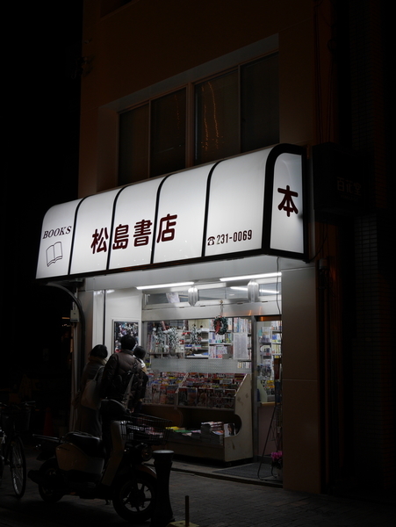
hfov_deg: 31.6
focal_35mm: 46
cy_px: 264
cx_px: 198
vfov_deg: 41.2
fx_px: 701
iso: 400
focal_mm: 23
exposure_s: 1/60
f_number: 4.9
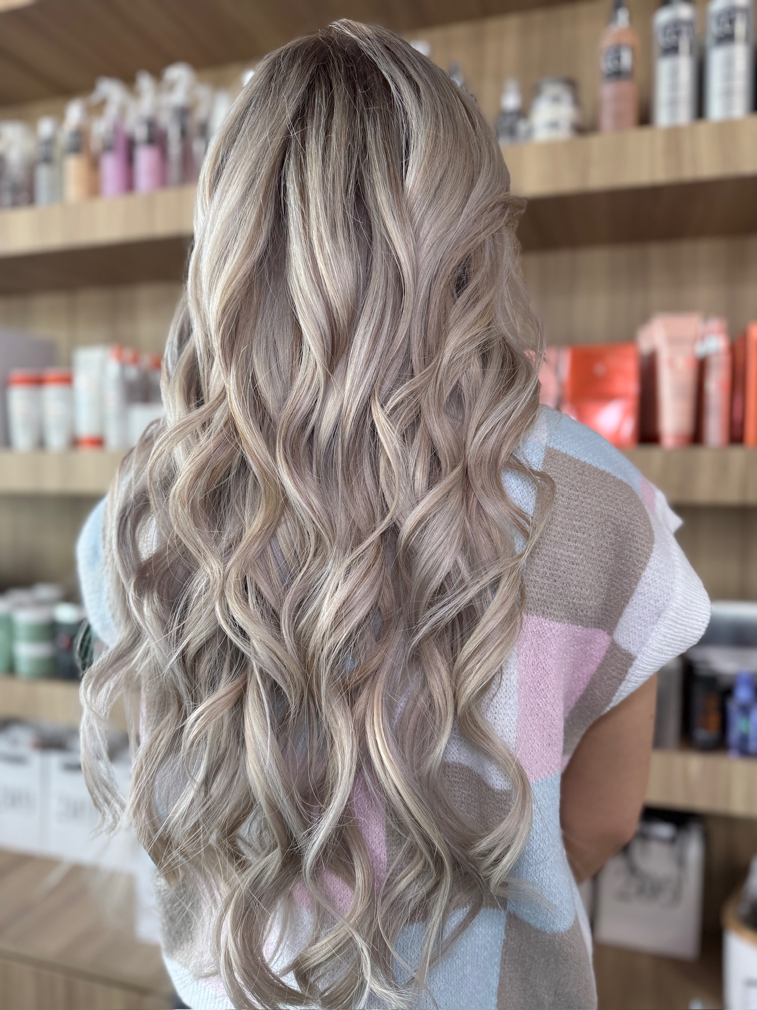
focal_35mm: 24
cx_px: 378
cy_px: 505
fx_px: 700
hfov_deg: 56.8
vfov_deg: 71.6
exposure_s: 1/120
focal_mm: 6.76
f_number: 1.78
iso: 80
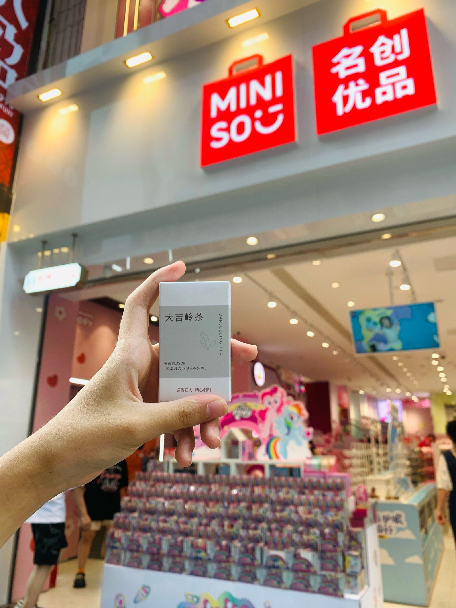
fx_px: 457
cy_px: 304
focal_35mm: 26
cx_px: 228
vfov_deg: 67.3
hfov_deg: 53.1
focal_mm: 4.25
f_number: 1.8
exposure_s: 1/101
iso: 25
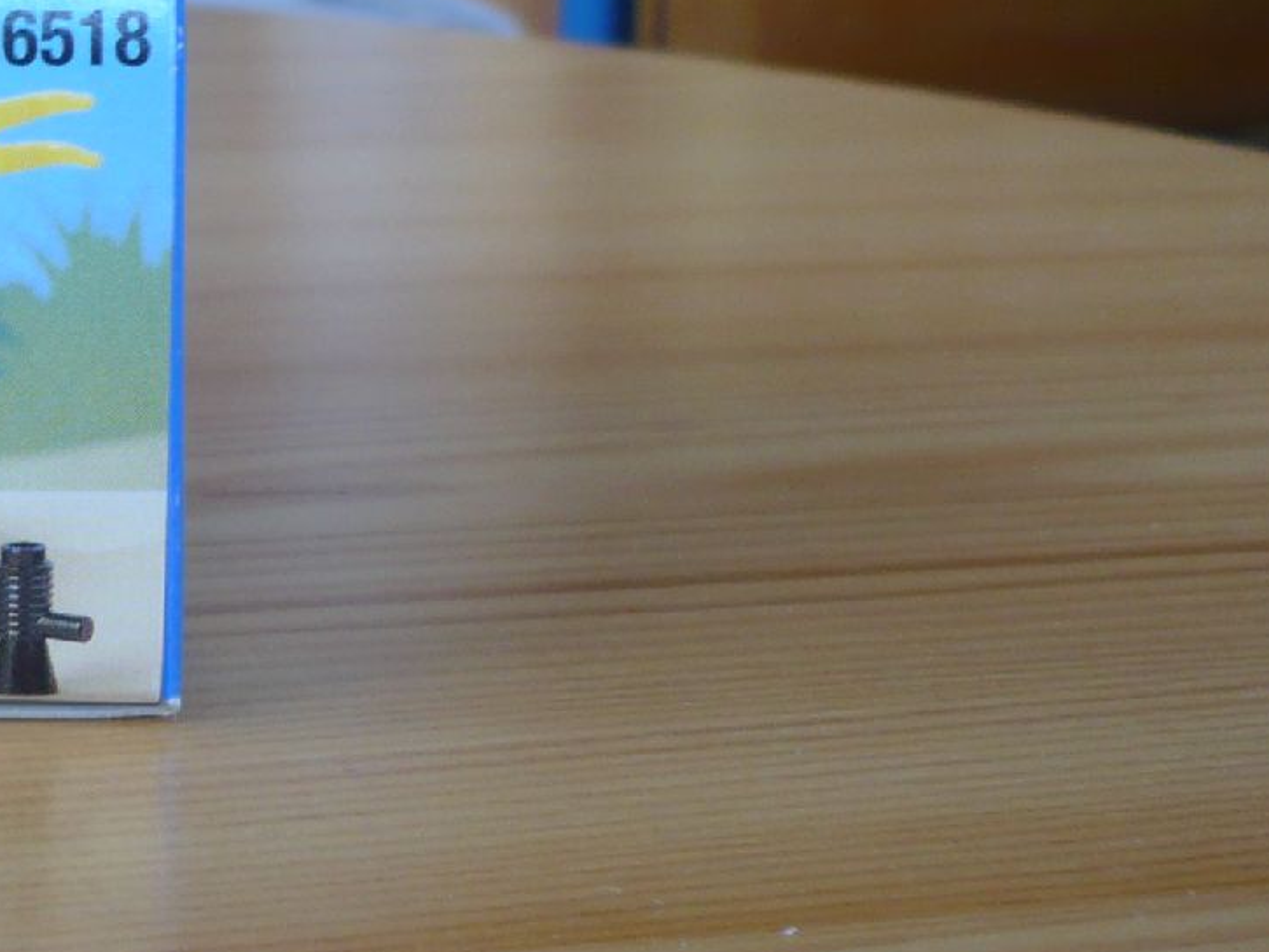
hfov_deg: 19.3
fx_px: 3484
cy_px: 341
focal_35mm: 95
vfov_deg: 15.5
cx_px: -312
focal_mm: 5.8
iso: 100
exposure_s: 1/25
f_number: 2.8
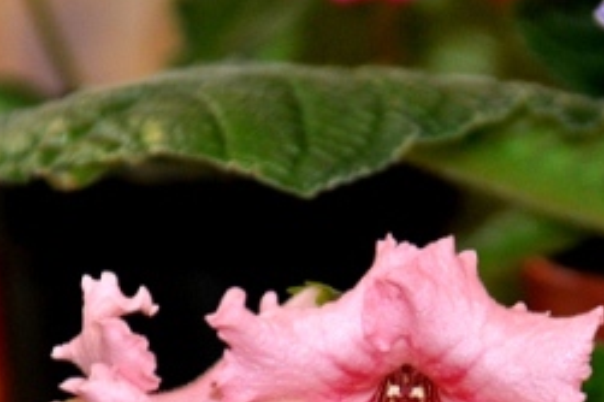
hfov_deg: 5.1
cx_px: 409
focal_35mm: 401
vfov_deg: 3.4
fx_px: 6728
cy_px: 471
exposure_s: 1/60
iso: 800
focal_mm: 105
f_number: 5.6
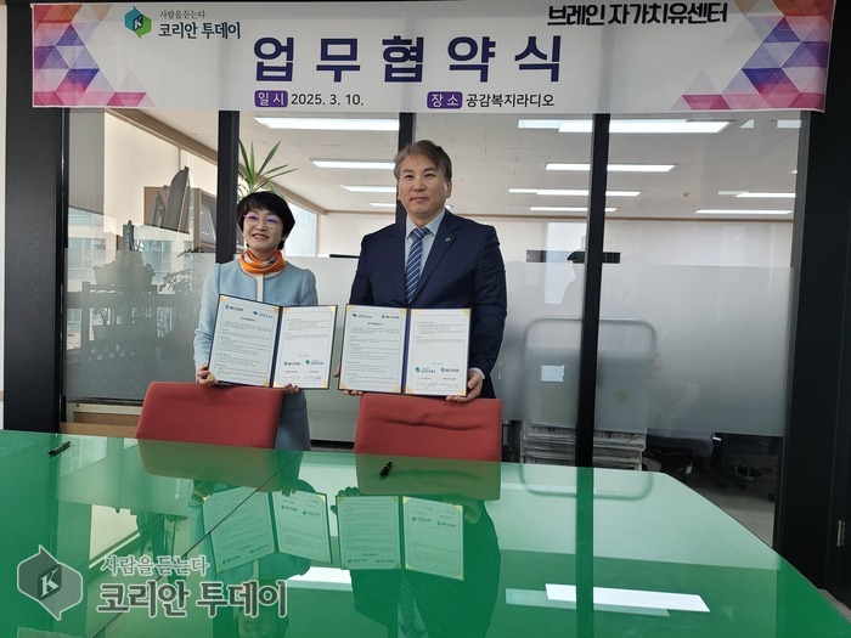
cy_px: 319
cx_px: 426
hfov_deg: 69.4
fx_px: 615
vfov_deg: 54.9
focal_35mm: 25
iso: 100
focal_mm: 7
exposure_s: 1/120
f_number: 1.8
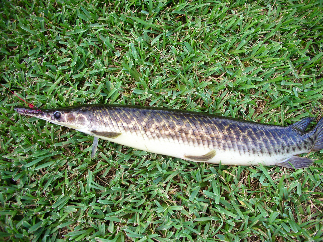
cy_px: 121
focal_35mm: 35
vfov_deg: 40.7
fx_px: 327
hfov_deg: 52.6
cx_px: 162
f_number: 3
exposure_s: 1/163
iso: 50
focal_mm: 5.8
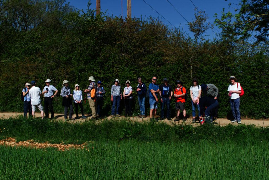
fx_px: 269
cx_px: 134
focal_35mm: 36
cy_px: 90
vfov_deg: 36.9
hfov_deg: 53.1
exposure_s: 1/320
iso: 200
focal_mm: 24
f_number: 10
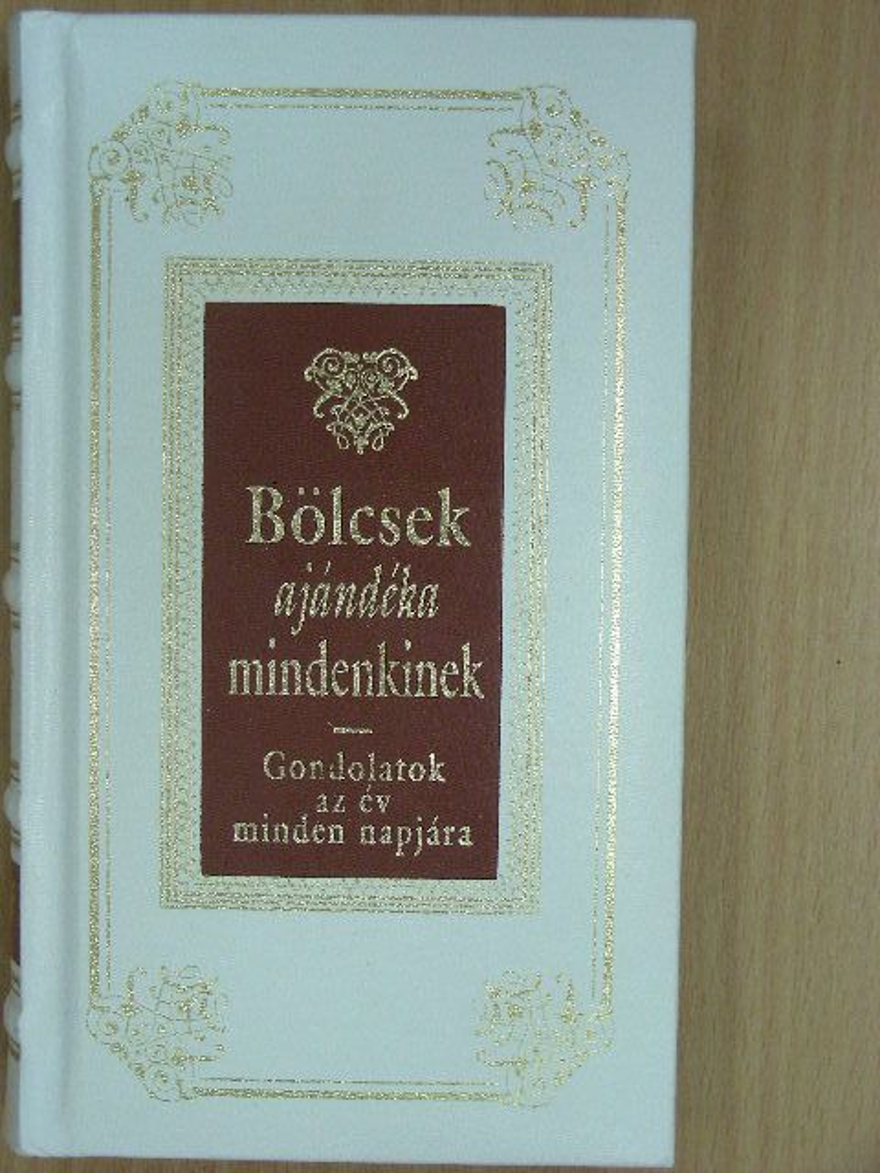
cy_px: 586
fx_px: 2373
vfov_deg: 27.8
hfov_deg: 21.0
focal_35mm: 70
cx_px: 440
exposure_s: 1/33
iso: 153
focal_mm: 11.7
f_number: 3.5
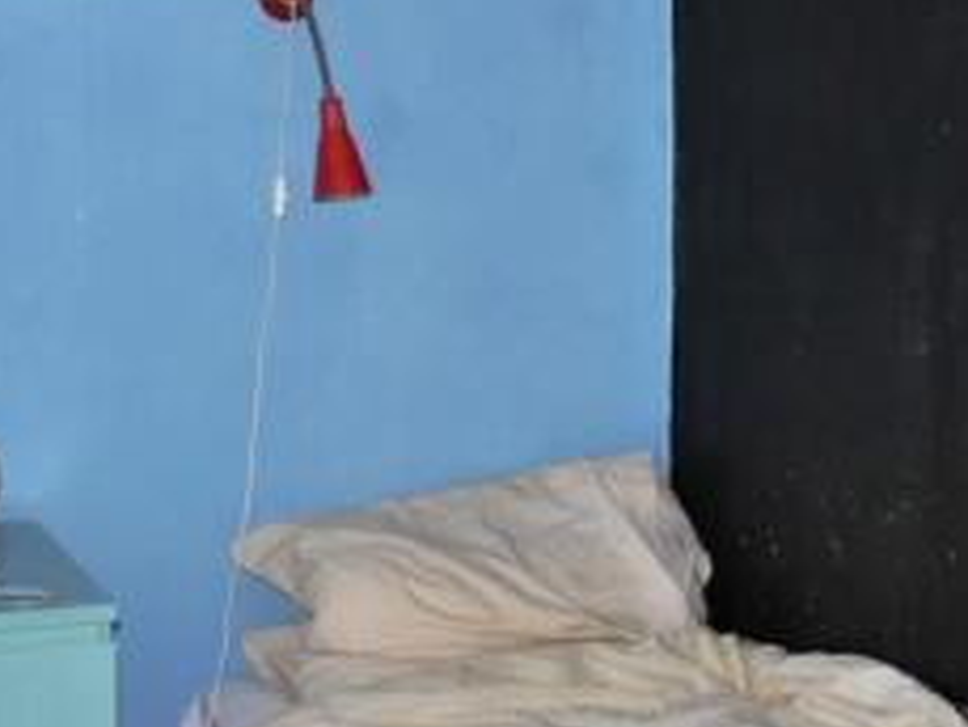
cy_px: 298
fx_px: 2070
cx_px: 408
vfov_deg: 19.9
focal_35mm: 74
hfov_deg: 26.3
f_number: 3.5
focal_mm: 18
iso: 200
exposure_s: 1/60
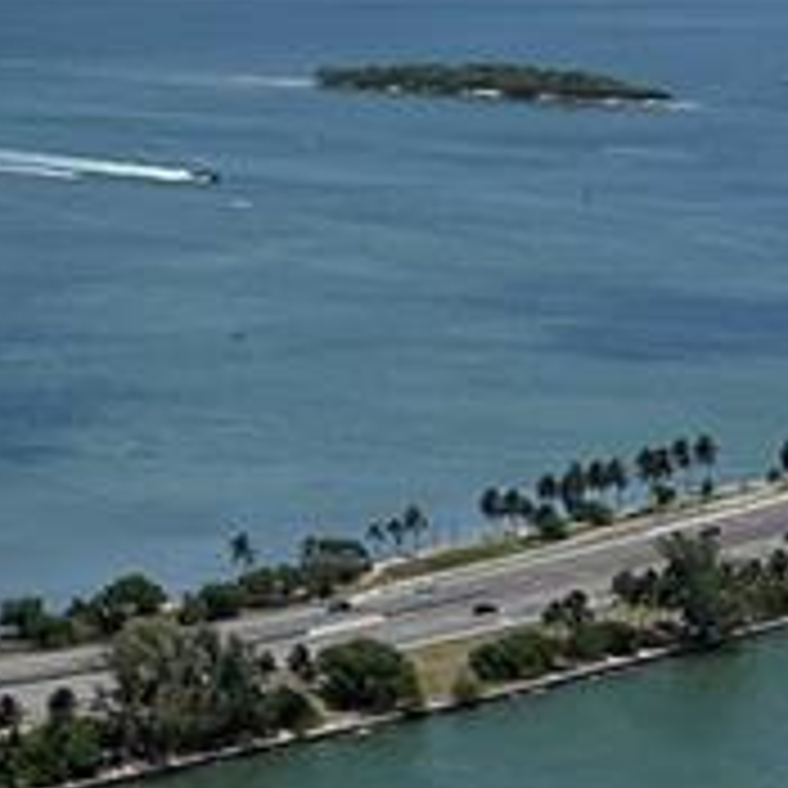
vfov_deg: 11.0
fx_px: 4069
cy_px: 225
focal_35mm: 158
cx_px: -279
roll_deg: +1.1
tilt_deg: -4.7
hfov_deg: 10.8
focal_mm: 5.7
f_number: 1.5
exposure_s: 1/6579
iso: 50
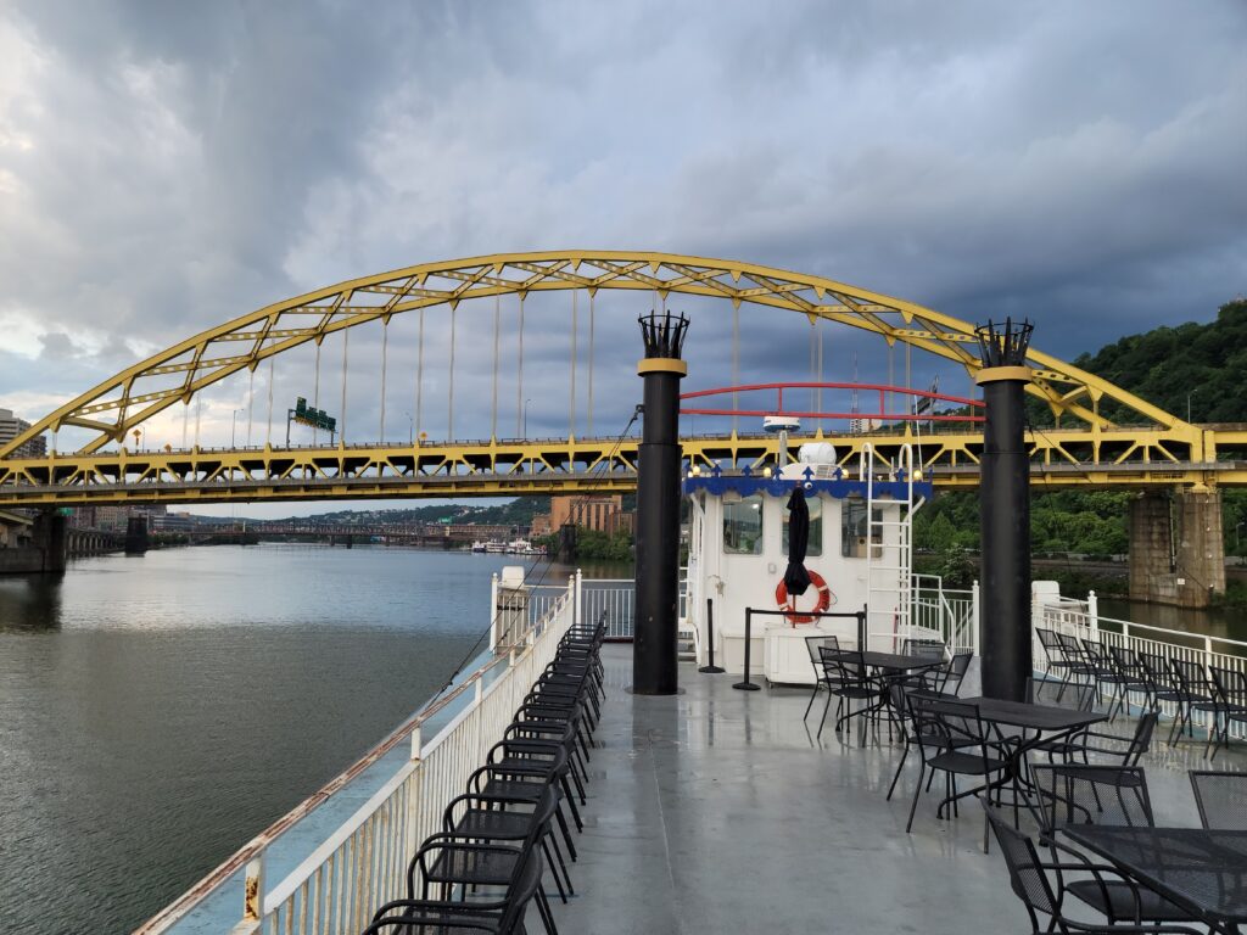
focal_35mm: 25
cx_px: 624
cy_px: 468
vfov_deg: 54.9
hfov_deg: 69.4
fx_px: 901
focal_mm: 7
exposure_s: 1/119
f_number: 1.8
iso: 25
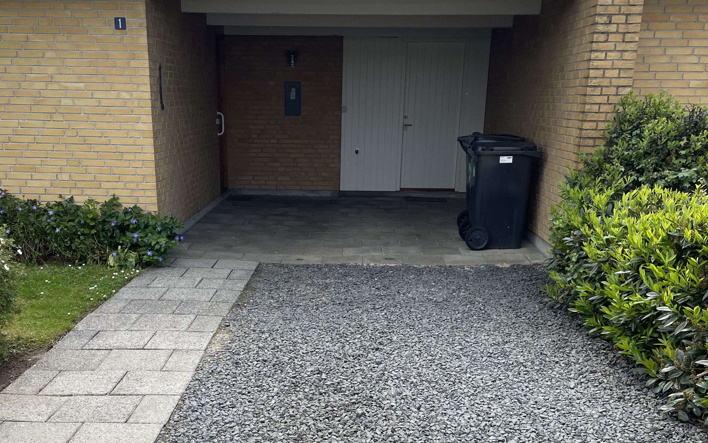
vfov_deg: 30.2
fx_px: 791
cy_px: 378
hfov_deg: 48.2
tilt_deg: -19.4
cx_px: 323
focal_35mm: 41
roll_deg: -0.3
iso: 32
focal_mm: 4.2
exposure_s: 1/1855
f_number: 1.6
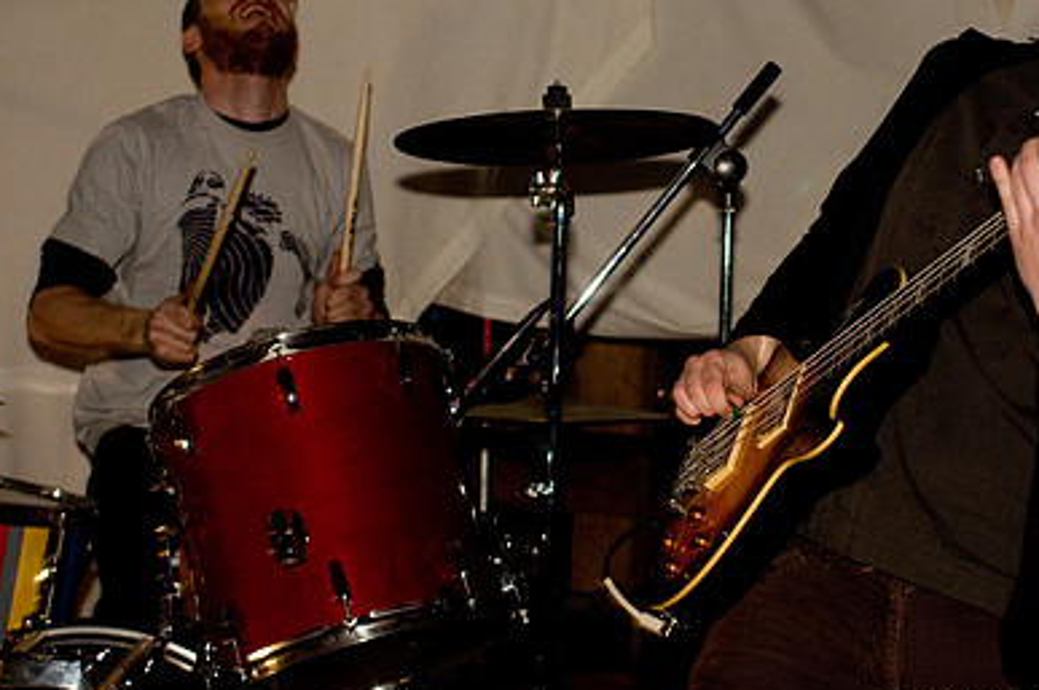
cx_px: 706
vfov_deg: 17.2
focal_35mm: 79
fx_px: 2270
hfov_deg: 25.6
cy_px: 213
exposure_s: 1/60
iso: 1000
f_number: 2.8
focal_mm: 35
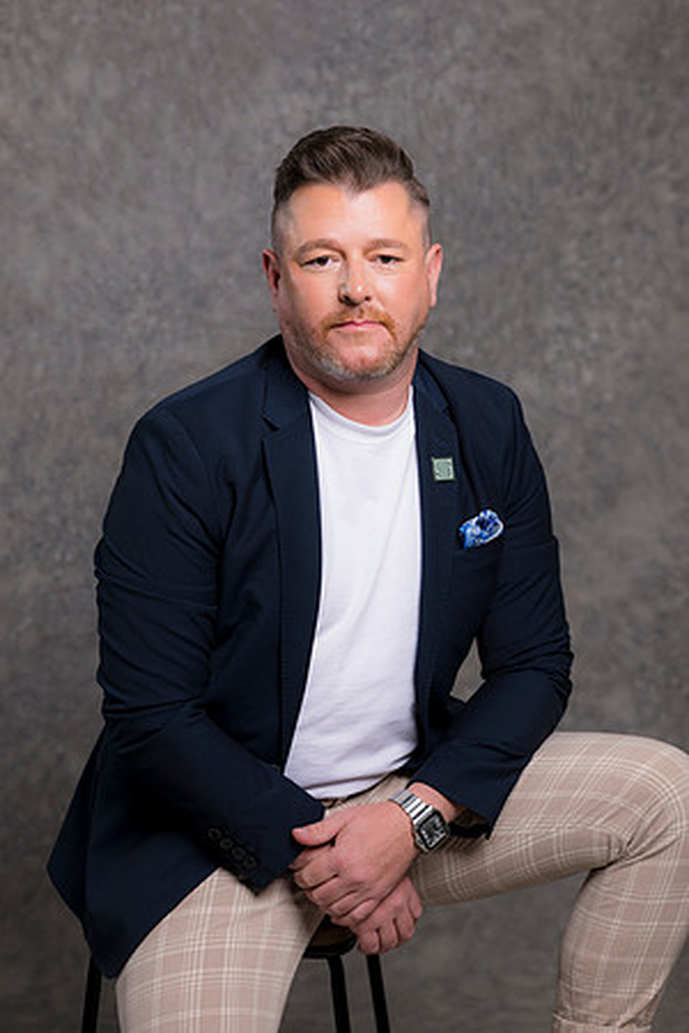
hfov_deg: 16.1
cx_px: 344
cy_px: 516
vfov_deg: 23.9
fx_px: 2440
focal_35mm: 85
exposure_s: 1/200
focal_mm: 85
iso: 200
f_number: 5
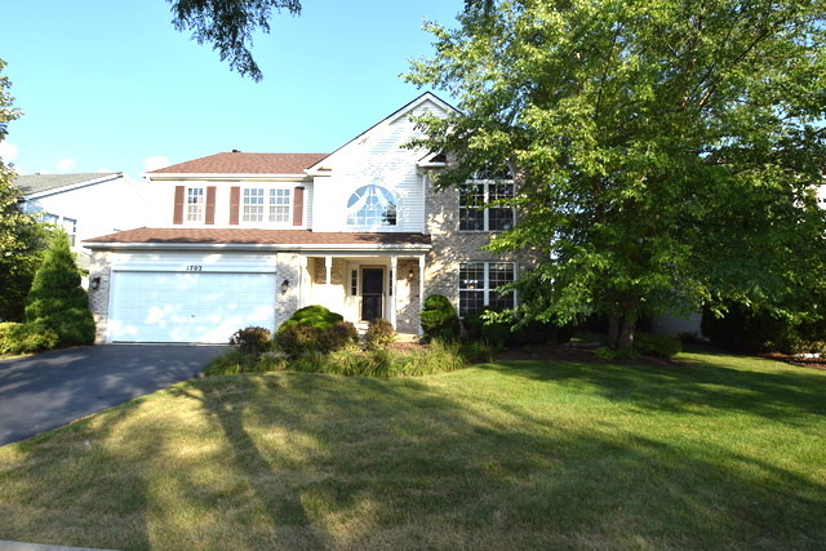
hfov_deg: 90.0
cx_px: 413
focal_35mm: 18
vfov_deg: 67.4
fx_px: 413
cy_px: 276
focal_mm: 12
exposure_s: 1/200
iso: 100
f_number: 9
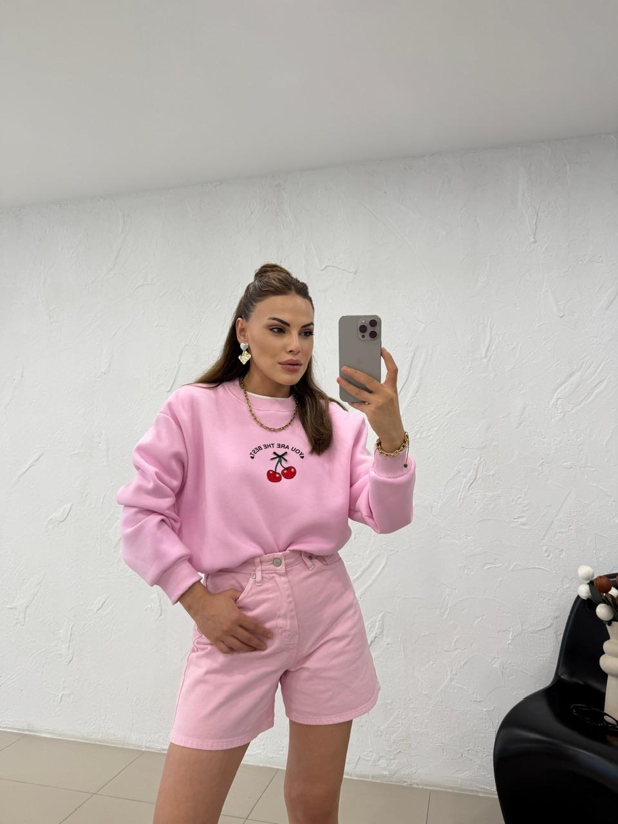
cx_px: 309
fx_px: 571
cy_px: 412
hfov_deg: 56.8
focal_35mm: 24
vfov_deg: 71.6
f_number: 1.78
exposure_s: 1/121
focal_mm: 6.76
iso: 50
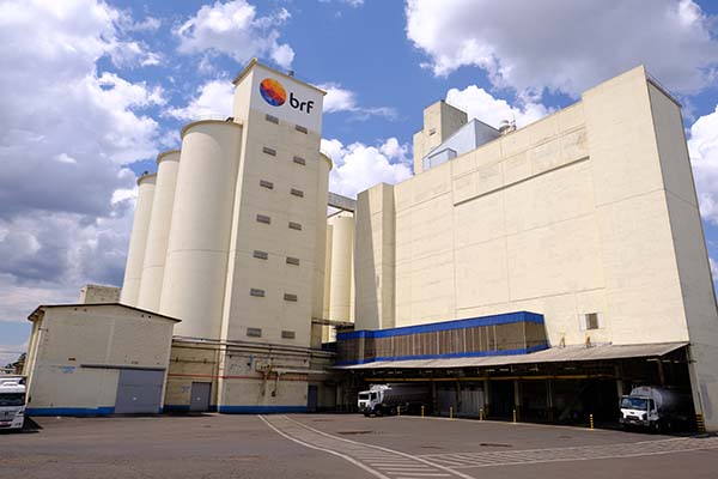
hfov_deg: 73.7
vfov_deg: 53.1
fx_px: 479
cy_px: 240
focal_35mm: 24
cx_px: 359
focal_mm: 16
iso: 200
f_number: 11
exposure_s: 1/250
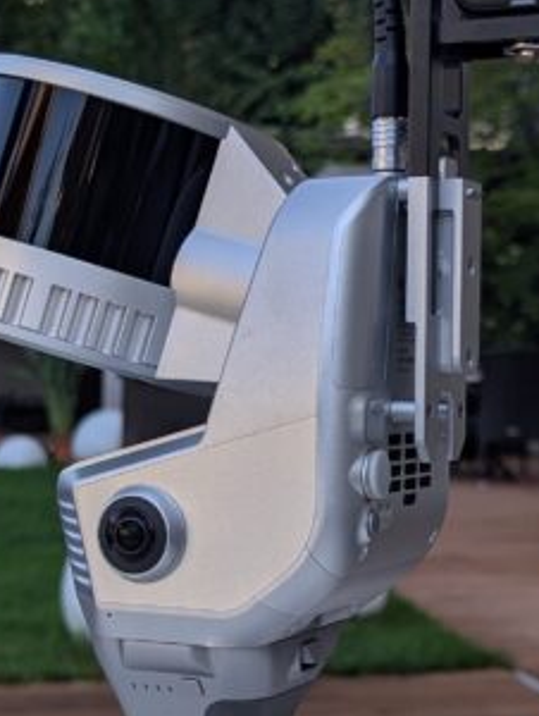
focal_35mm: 82
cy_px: 341
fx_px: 1698
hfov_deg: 18.0
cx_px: 237
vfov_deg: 23.8
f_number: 1.85
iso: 50
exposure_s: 1/575
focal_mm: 6.81
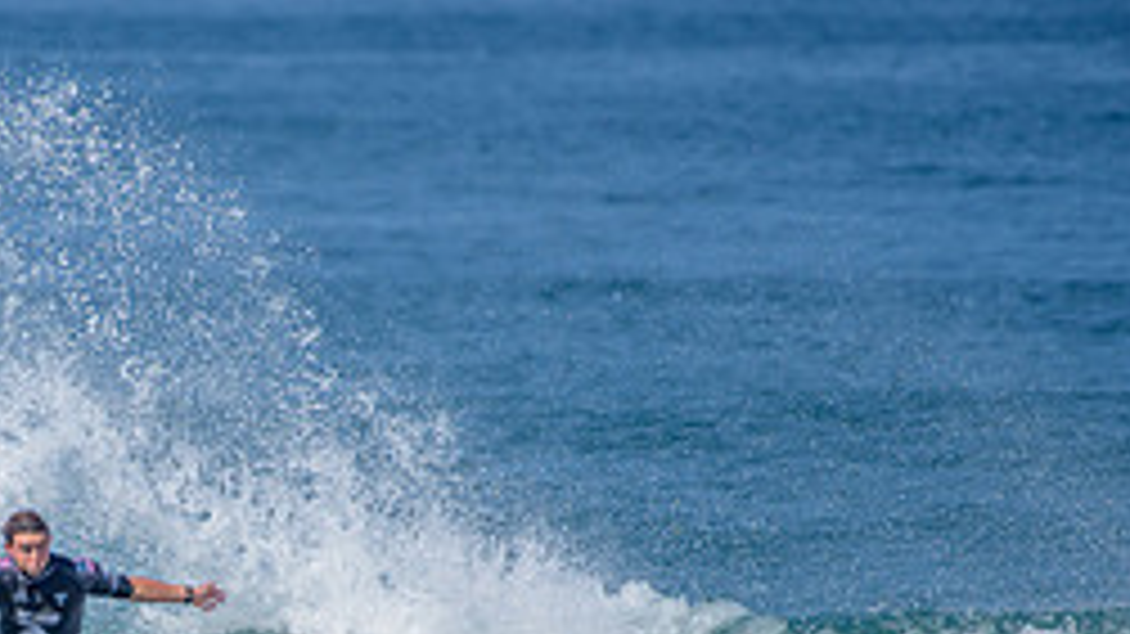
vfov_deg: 1.0
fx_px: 36244
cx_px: -68
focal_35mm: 1210
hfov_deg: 1.8
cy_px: 794
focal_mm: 500
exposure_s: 1/2000
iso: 160
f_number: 5.6
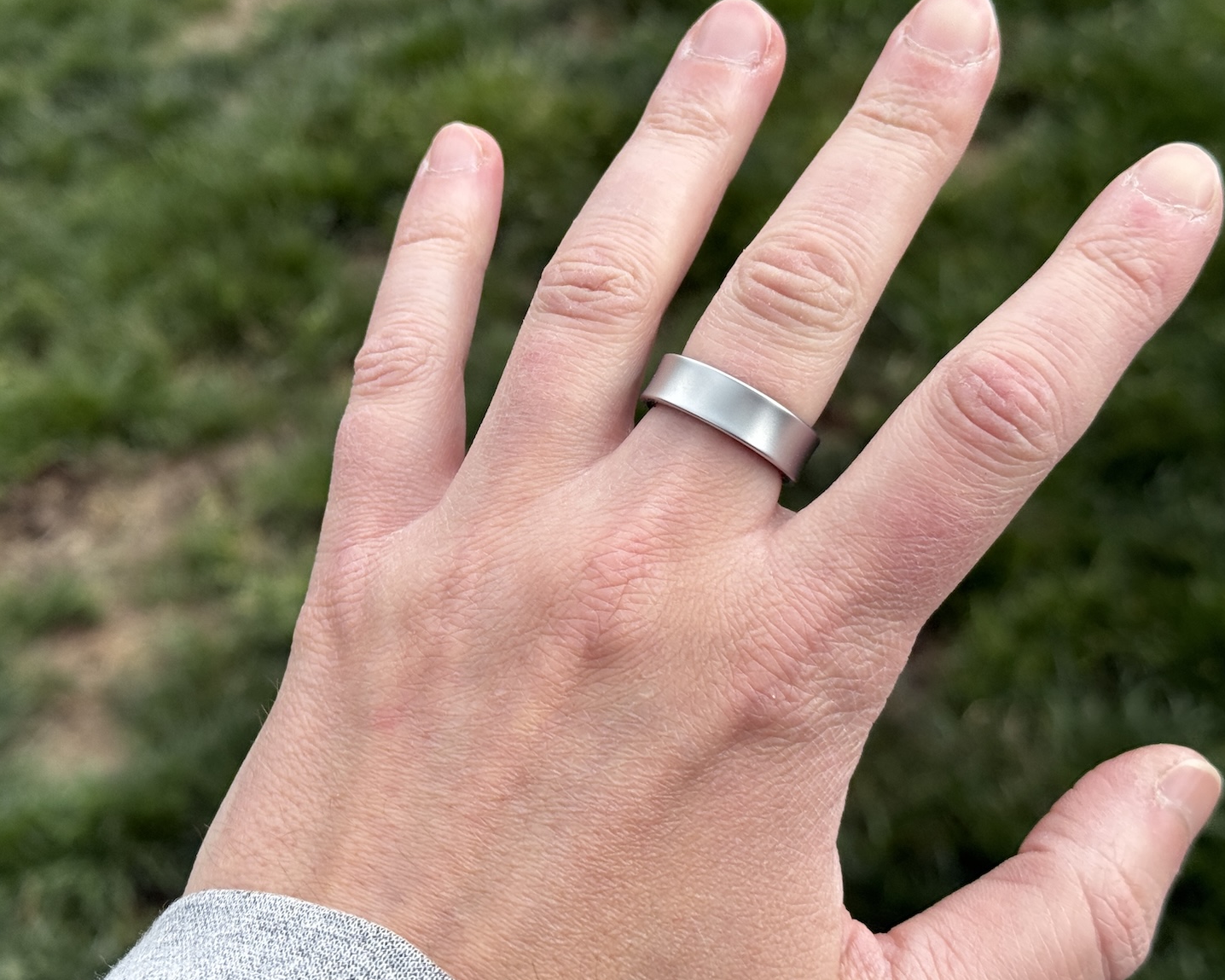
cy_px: 395
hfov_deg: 30.5
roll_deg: +7.8
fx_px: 2248
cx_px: 537
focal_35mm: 62
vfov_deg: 24.6
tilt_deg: -39.1
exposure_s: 1/1678
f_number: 1.78
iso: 80
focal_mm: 6.76
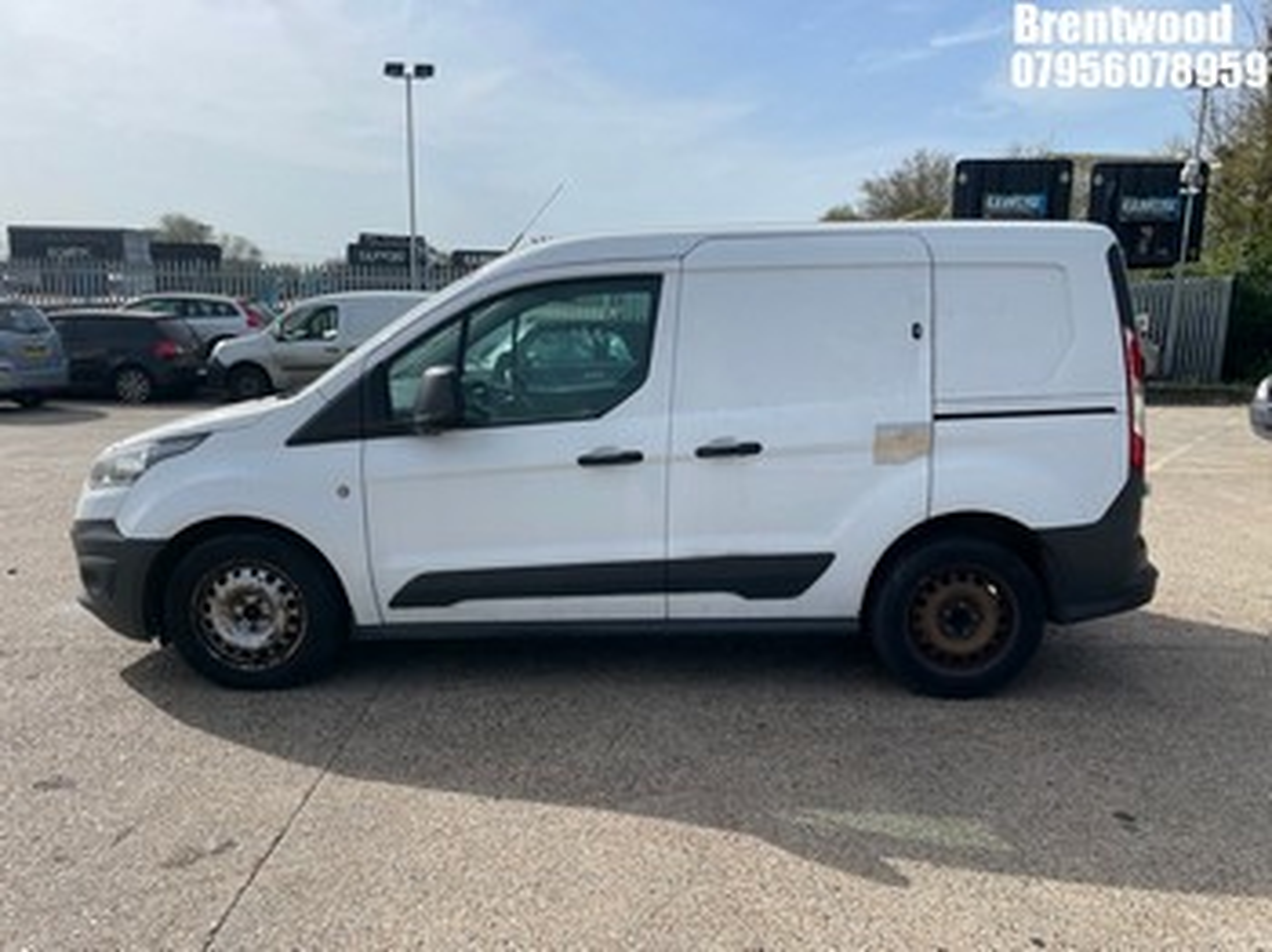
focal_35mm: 26
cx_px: 636
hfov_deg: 67.3
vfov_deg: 53.0
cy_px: 476
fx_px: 955
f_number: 1.6
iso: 32
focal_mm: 4.2
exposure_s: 1/4464
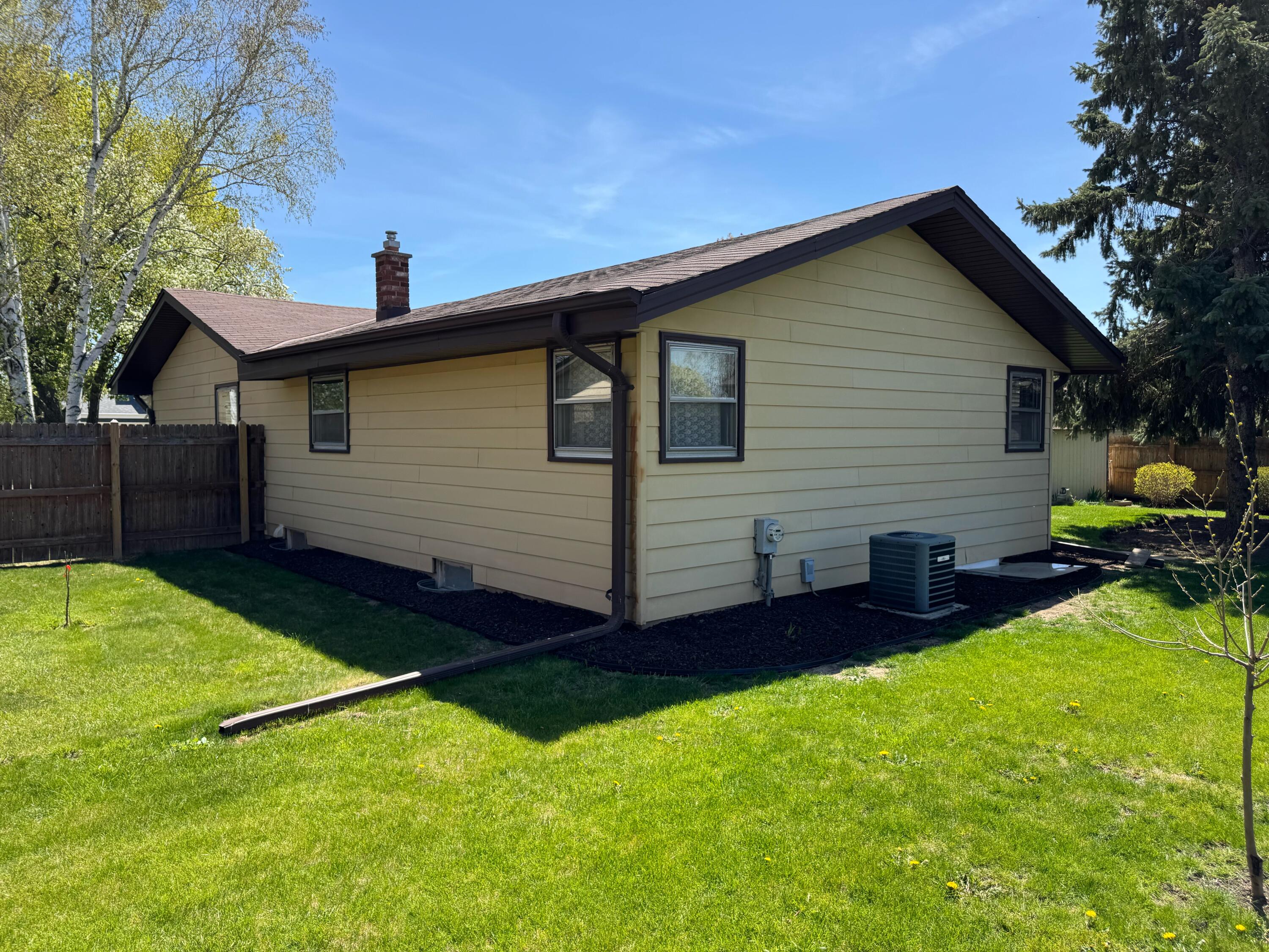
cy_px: 476
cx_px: 634
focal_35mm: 24
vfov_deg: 56.8
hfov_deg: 71.6
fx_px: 880
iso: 80
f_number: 1.78
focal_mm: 6.76
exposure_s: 1/2710
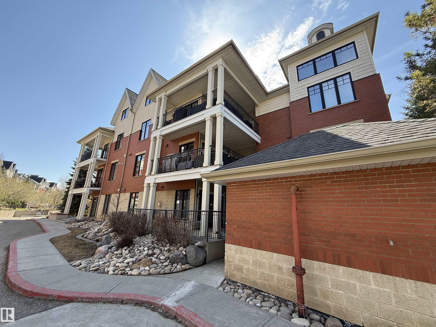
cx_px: 218
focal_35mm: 14
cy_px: 164
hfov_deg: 102.1
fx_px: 176
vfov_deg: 85.7
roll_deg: -2.1
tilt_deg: +15.8
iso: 50
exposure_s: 1/363
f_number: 2.2
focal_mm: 2.22
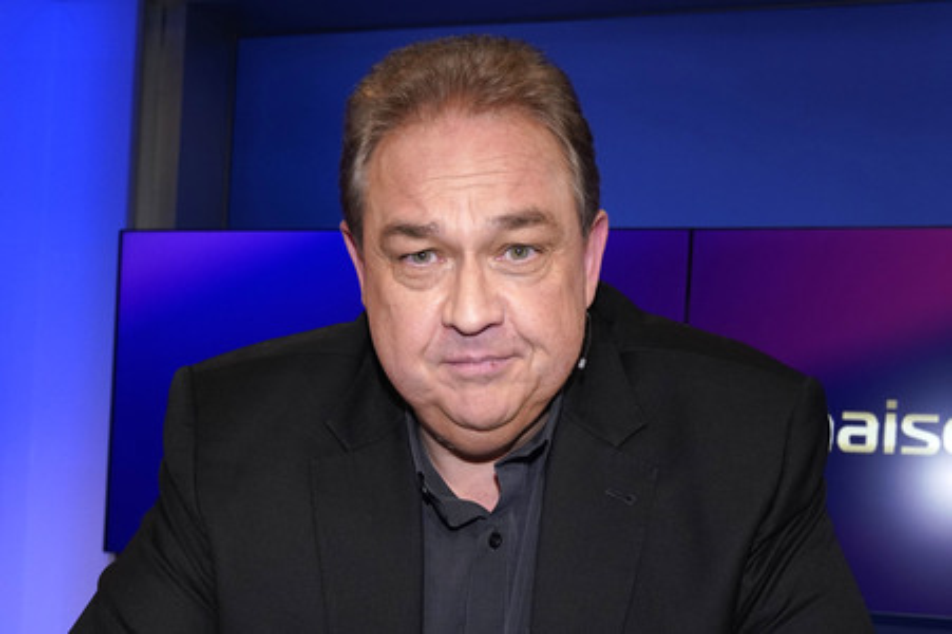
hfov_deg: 65.5
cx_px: 476
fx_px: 740
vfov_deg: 46.3
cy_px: 317
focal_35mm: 28
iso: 1600
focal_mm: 28
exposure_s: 1/125
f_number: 5.6
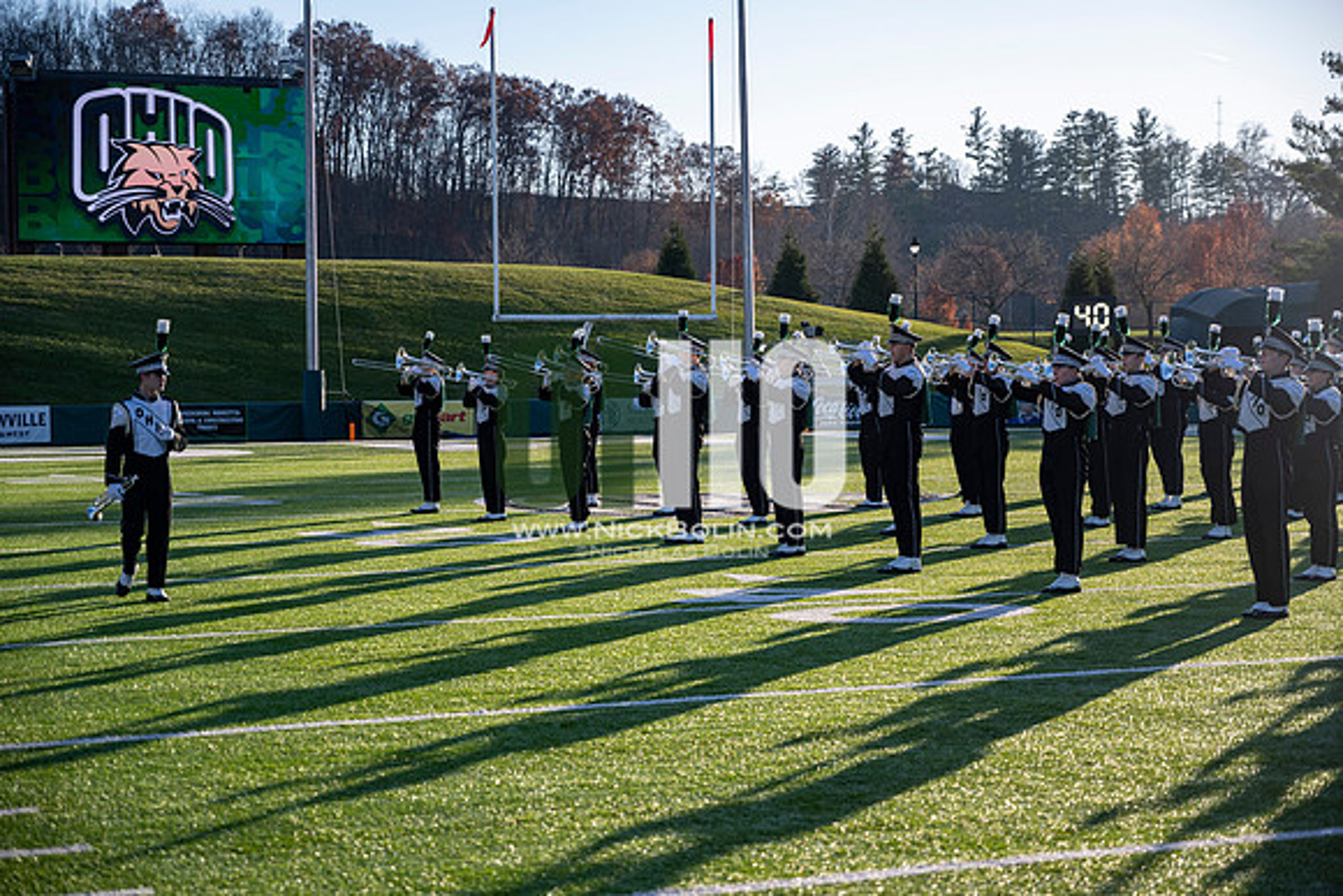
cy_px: 448
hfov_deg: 28.8
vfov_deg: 19.5
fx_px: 2612
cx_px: 672
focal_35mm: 70
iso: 160
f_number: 4
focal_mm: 70
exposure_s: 1/800
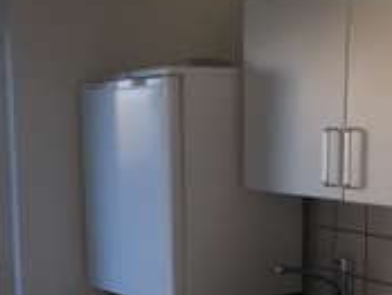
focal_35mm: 62
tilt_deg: -8.0
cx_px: 163
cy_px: 232
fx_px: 703
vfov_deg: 23.4
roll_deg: +0.1
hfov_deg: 31.1
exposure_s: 1/100
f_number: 2.2
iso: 50
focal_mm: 4.15
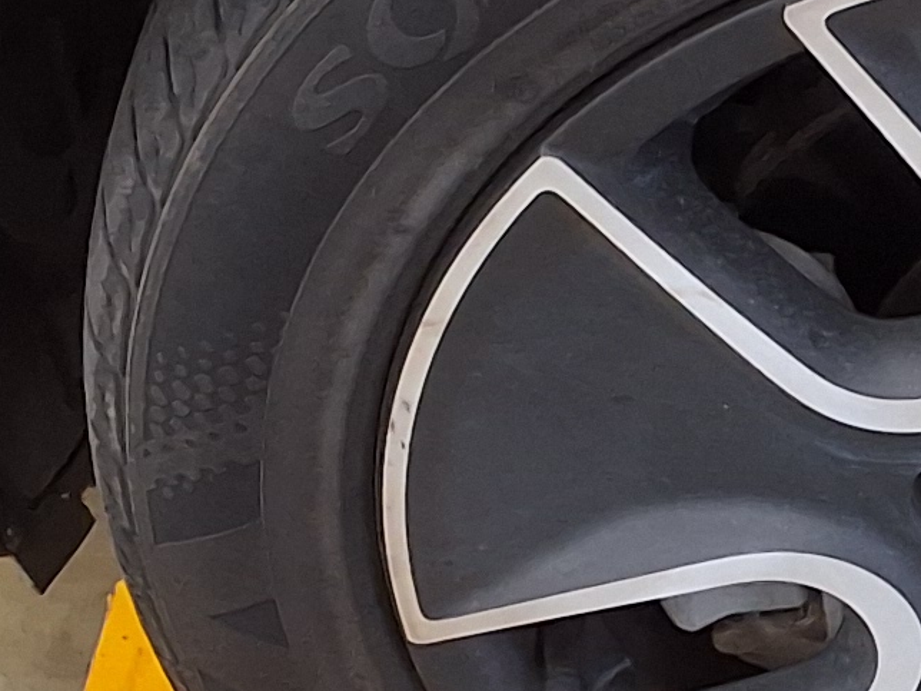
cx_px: 1038
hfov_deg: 13.6
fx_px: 3778
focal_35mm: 142
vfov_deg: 10.4
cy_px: 439
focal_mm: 2.91
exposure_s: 1/60
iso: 64
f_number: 1.9
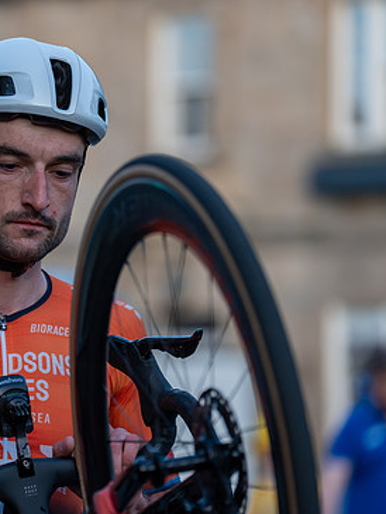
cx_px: 41
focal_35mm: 217
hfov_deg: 6.8
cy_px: 260
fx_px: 3224
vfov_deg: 9.1
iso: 2500
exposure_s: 1/800
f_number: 2.8
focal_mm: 142
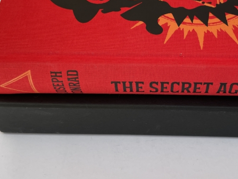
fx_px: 365
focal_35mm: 53
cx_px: 161
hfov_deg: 35.7
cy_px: 81
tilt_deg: -51.7
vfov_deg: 27.5
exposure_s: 1/485
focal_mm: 4.2
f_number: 1.6
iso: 32
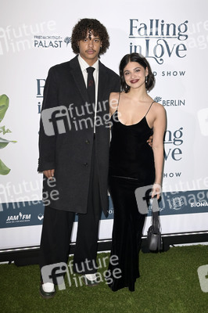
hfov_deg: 26.9
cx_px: 104
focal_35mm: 50
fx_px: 434
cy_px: 156
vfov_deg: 39.6
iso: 640
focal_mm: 50
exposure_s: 1/250
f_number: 6.3
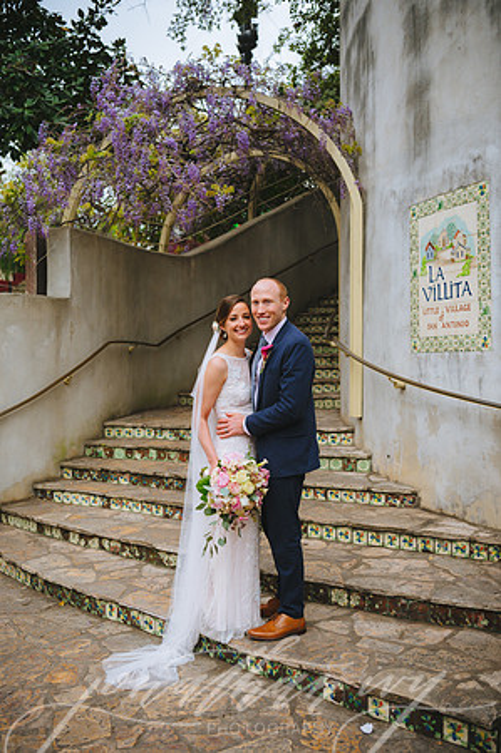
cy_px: 376
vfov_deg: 53.2
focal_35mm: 36
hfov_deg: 36.8
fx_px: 753
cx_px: 250
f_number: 2.8
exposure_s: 1/1600
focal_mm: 36
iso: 400
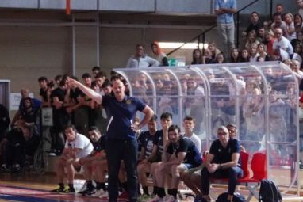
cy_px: 48
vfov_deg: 7.0
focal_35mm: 195
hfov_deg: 10.5
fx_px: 1642
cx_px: 286
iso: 5000
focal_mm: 62
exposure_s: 1/640
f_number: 5
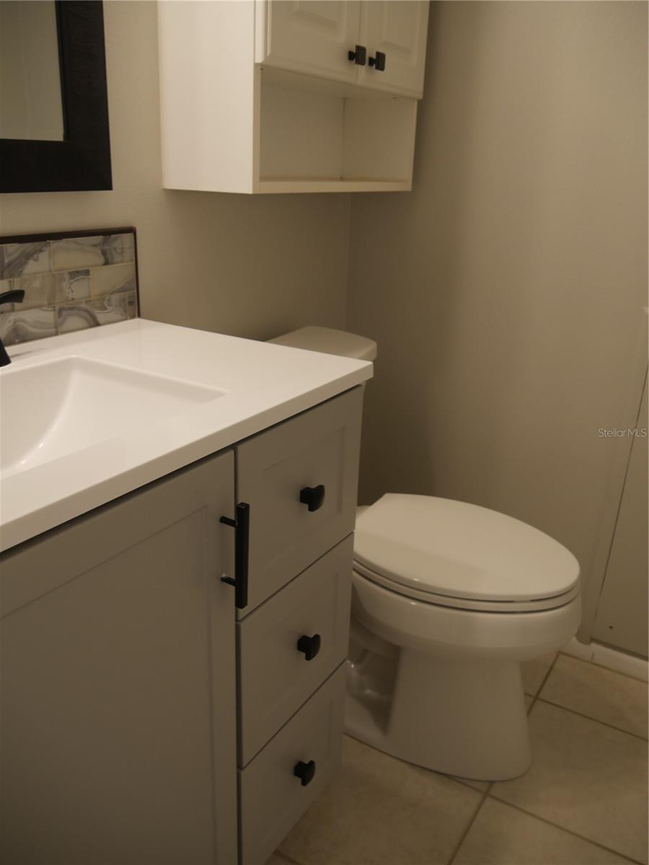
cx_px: 324
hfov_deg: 49.7
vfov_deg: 63.4
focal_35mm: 28
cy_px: 432
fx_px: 700
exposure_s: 1/60
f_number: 3.5
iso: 400
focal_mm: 14
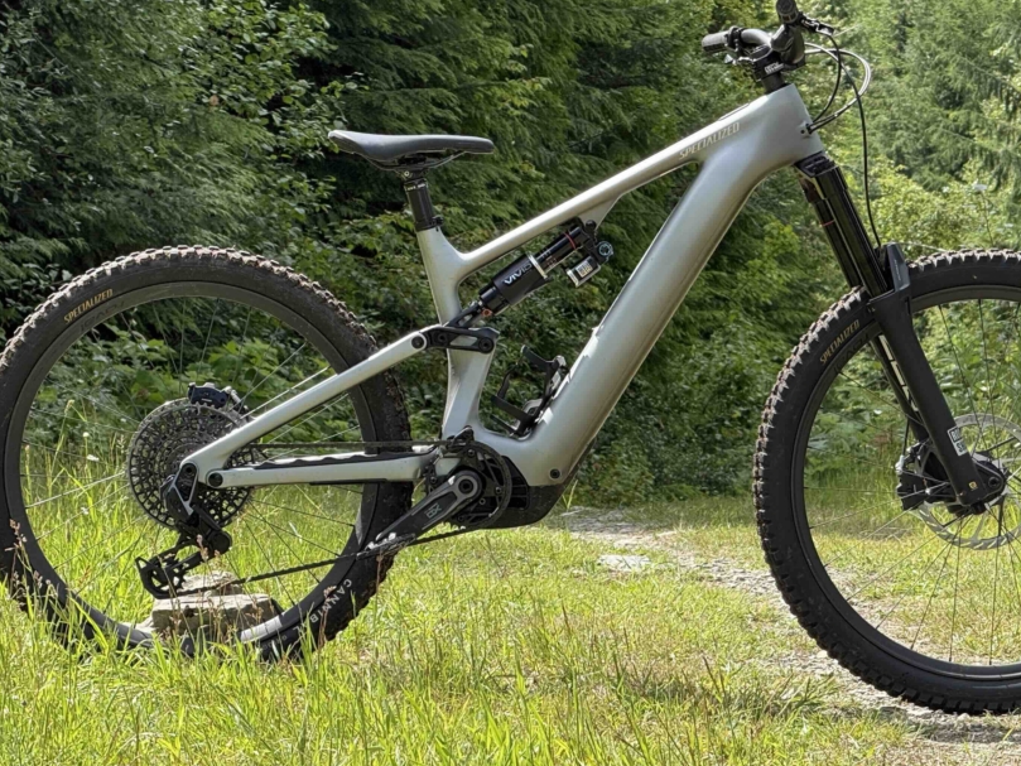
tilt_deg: -1.4
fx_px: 5251
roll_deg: +1.4
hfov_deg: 11.1
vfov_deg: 8.3
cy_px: 343
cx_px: 605
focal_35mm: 178
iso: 64
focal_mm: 15.66
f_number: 2.8
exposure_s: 1/397
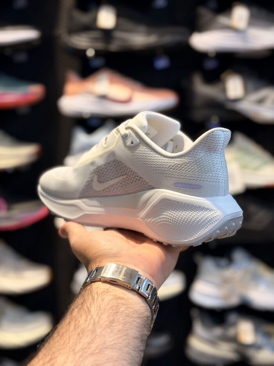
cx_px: 137
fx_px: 506
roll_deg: +1.4
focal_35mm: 48
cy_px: 183
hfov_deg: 30.3
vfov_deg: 39.7
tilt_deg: -7.8
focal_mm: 6.76
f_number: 1.78
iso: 50
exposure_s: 1/100
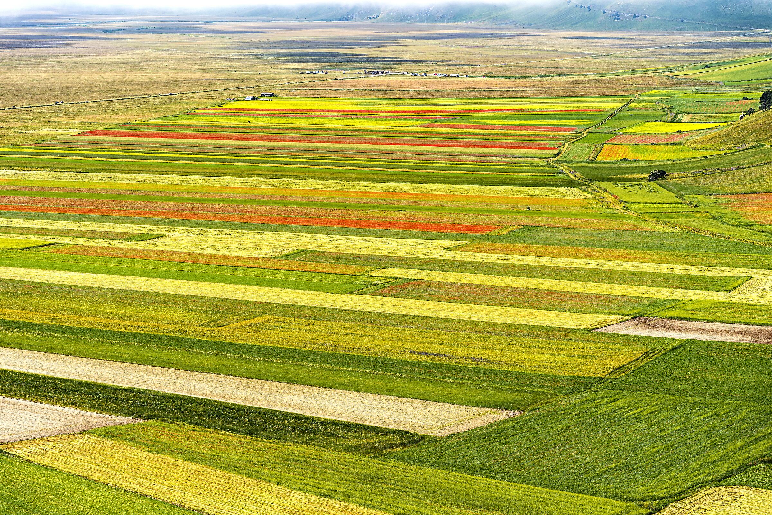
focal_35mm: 100
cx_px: 386
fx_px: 2144
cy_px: 258
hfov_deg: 20.4
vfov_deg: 13.7
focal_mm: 100
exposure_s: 1/250
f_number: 11
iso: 160
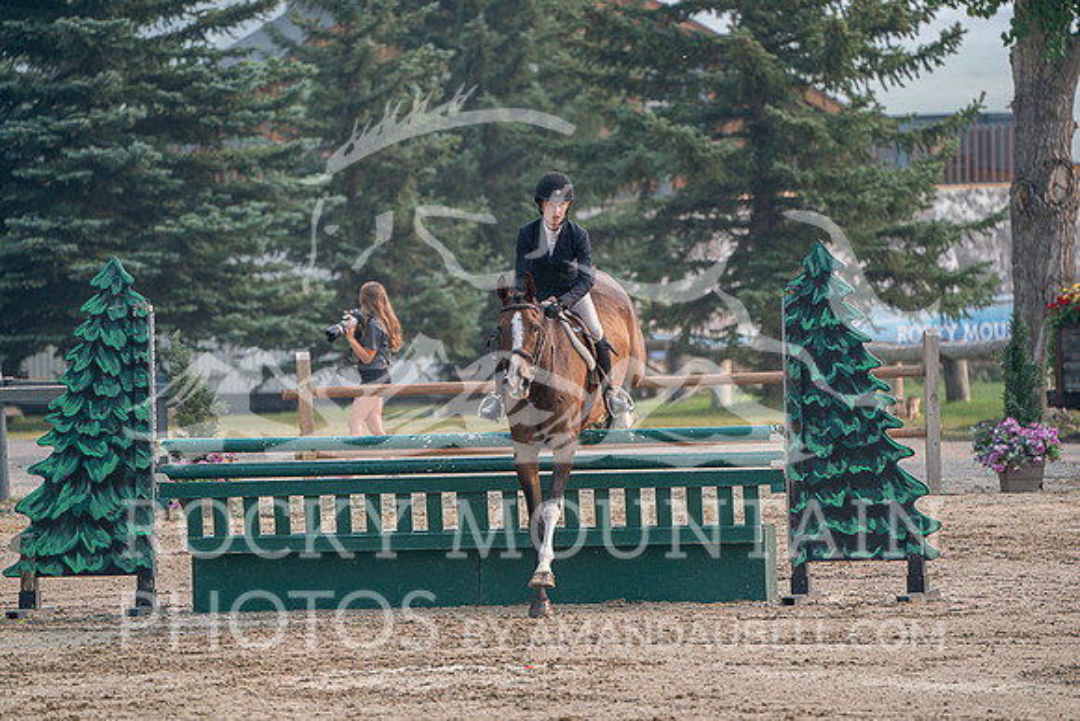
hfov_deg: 6.1
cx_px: 540
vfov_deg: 4.1
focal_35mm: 339
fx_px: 10172
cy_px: 360
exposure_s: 1/800
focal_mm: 339
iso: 500
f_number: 5.6
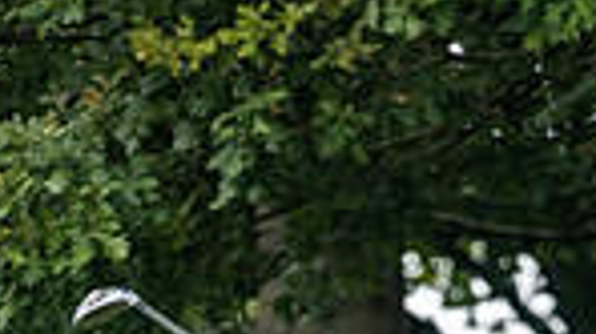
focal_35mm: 956
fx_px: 15097
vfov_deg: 1.3
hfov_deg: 2.3
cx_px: 358
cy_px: 889
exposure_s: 1/320
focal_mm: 300
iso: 160
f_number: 5
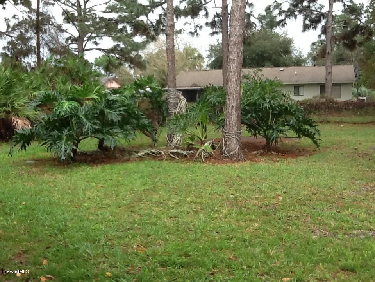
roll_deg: -0.2
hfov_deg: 42.9
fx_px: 477
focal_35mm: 44
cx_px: 188
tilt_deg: -6.0
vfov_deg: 32.9
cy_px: 141
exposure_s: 1/120
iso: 40
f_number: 2.4
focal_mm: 2.03
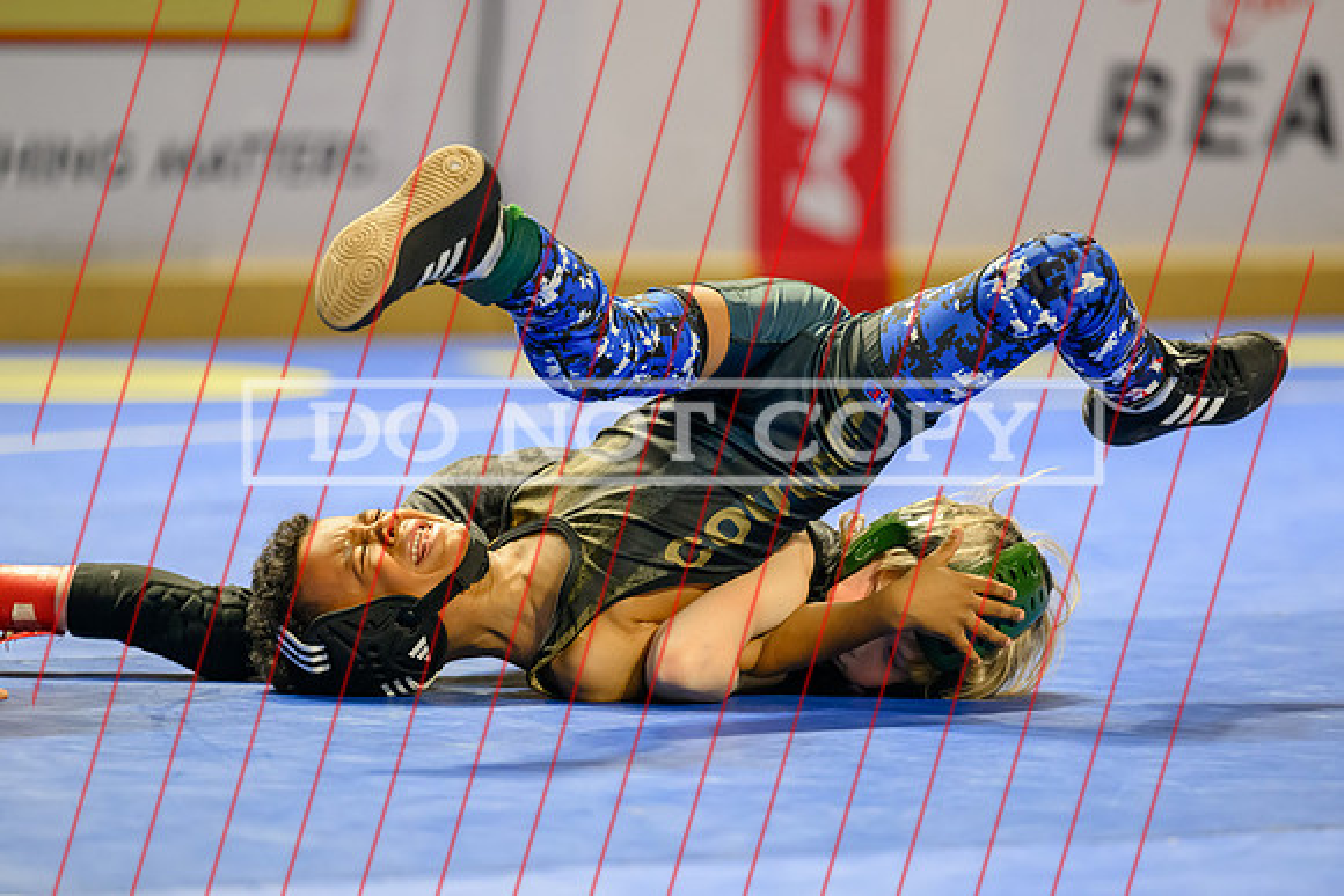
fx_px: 8269
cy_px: 550
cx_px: 672
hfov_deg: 9.3
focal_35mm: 221
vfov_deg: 6.2
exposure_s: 1/800
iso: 3600
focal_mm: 180
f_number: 2.8
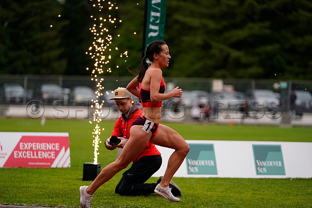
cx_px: 156
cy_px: 104
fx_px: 1396
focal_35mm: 161
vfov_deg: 8.5
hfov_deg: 12.8
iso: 1600
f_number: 2.8
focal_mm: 161
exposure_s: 1/2000
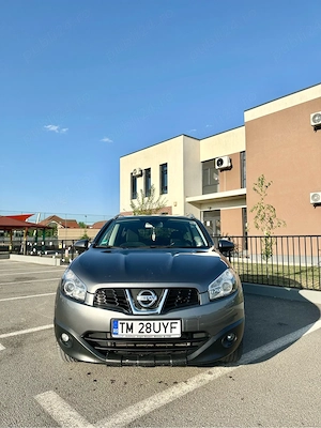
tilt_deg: +3.7
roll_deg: -1.9
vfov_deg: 71.6
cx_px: 160
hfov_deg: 56.8
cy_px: 214
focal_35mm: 24
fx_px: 297
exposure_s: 1/4016
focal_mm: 6.86
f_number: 1.78
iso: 80
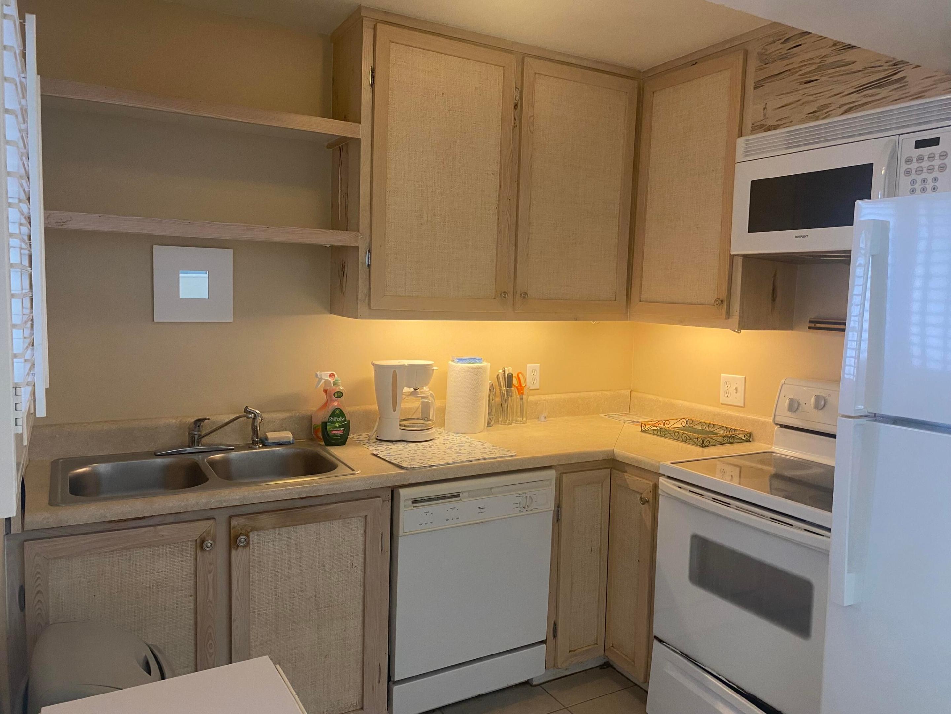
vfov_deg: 53.1
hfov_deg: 67.3
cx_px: 476
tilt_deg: -6.6
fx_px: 714
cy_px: 357
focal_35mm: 26
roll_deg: -1.6
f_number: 1.8
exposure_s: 1/60
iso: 200
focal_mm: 4.25
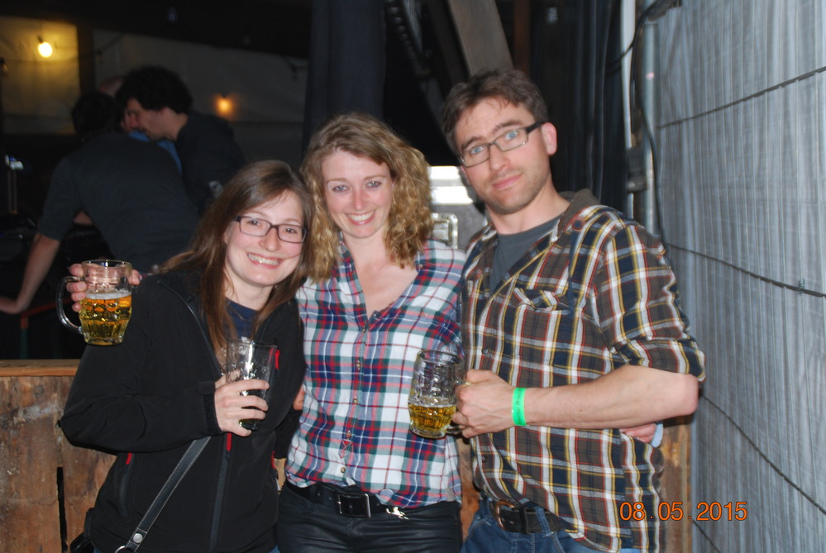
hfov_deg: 35.0
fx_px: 1310
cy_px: 276
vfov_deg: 23.9
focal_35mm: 57
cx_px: 413
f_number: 4.5
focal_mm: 38
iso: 200
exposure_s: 1/60
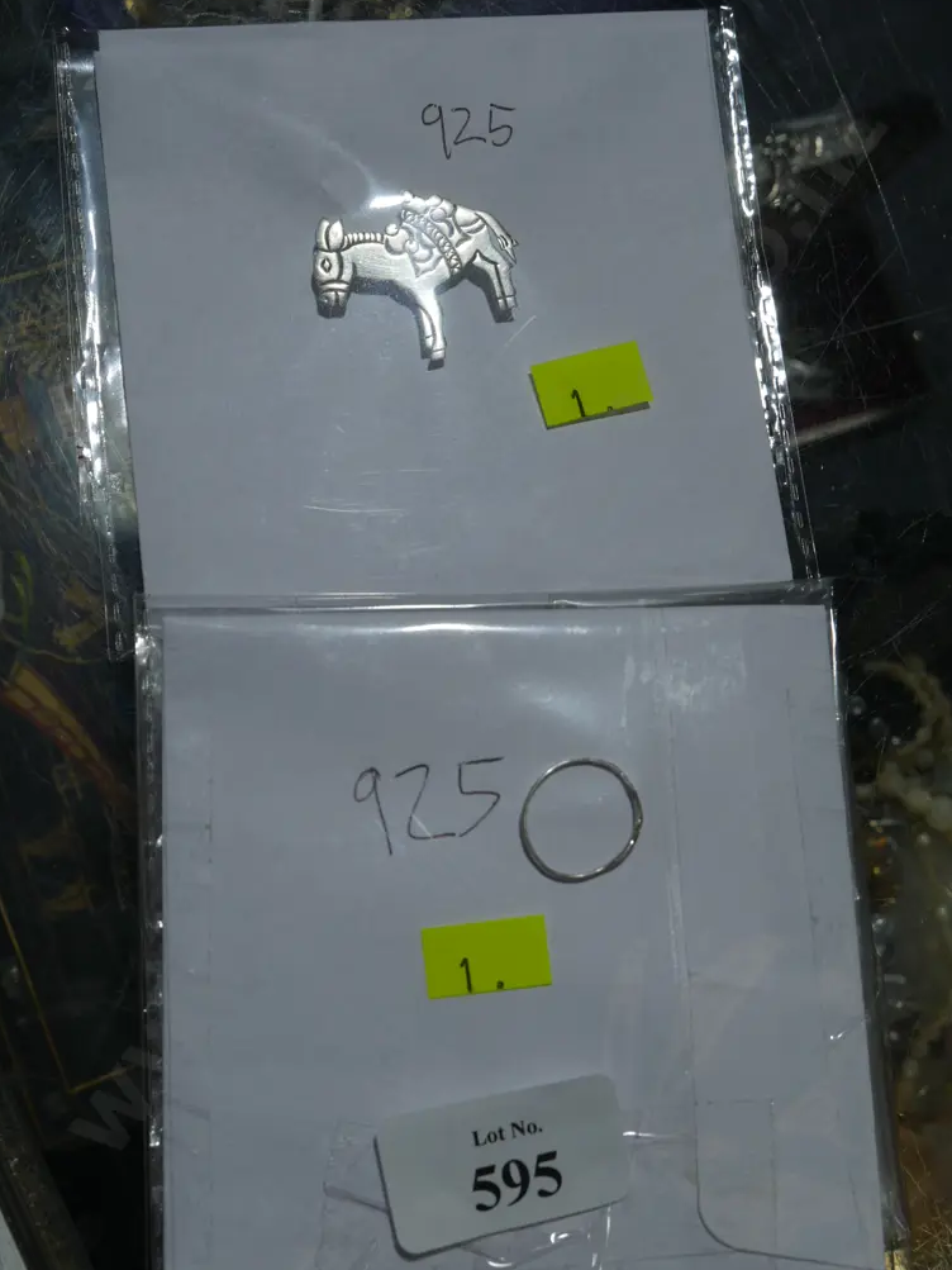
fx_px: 1797
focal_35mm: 49
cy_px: 629
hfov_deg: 29.7
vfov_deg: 38.9
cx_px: 476
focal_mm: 24
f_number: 7.1
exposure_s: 1/100
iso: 200
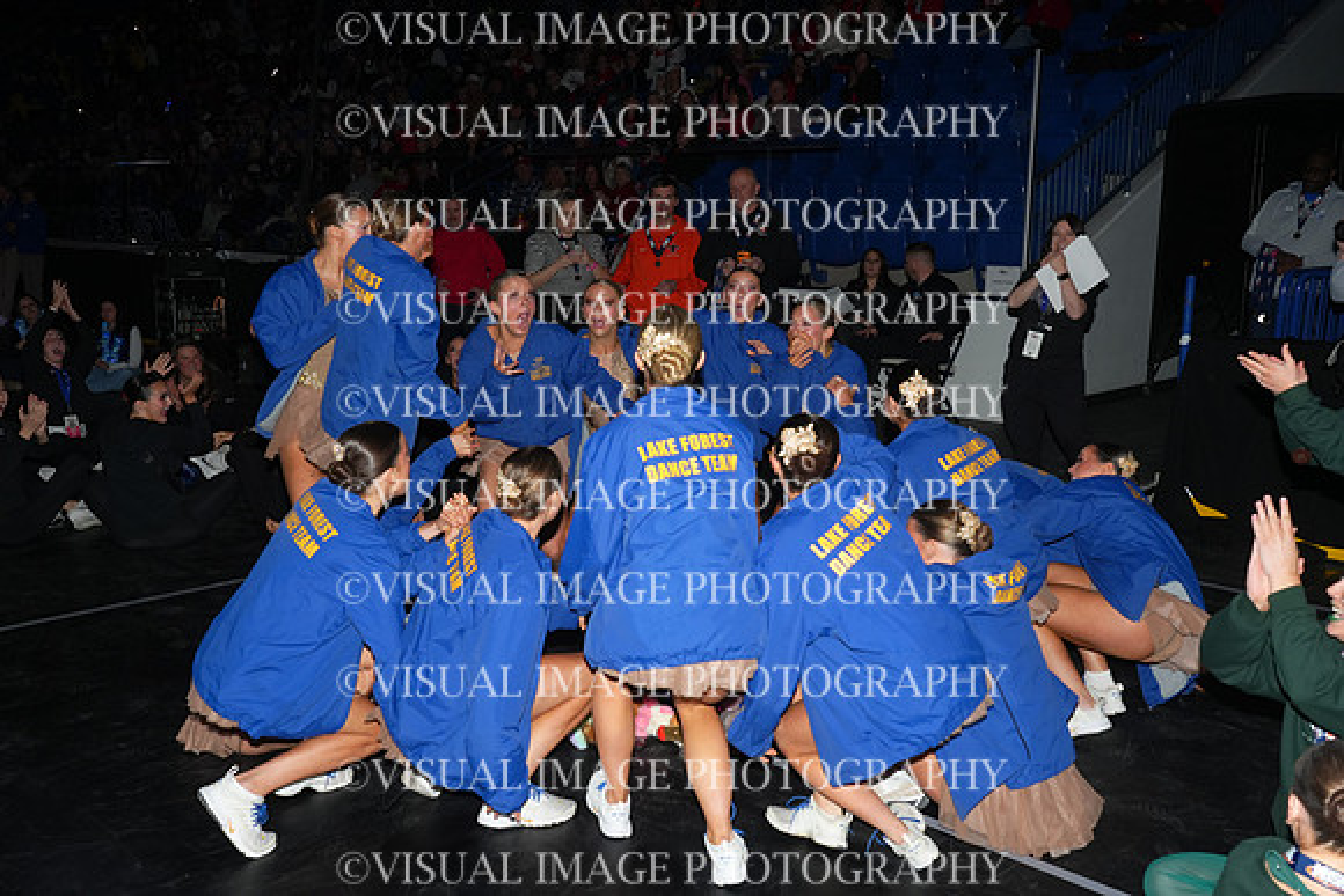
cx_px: 672
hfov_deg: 55.8
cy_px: 448
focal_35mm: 34
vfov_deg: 38.9
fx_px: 1270
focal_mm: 34
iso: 1250
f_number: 8
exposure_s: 1/250
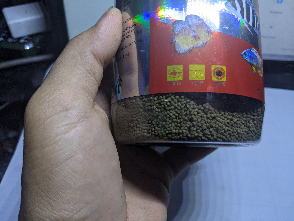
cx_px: 147
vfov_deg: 51.4
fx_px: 229
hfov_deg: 65.3
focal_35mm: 27
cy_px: 110
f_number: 1.8
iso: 45
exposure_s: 1/59.9
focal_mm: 4.44
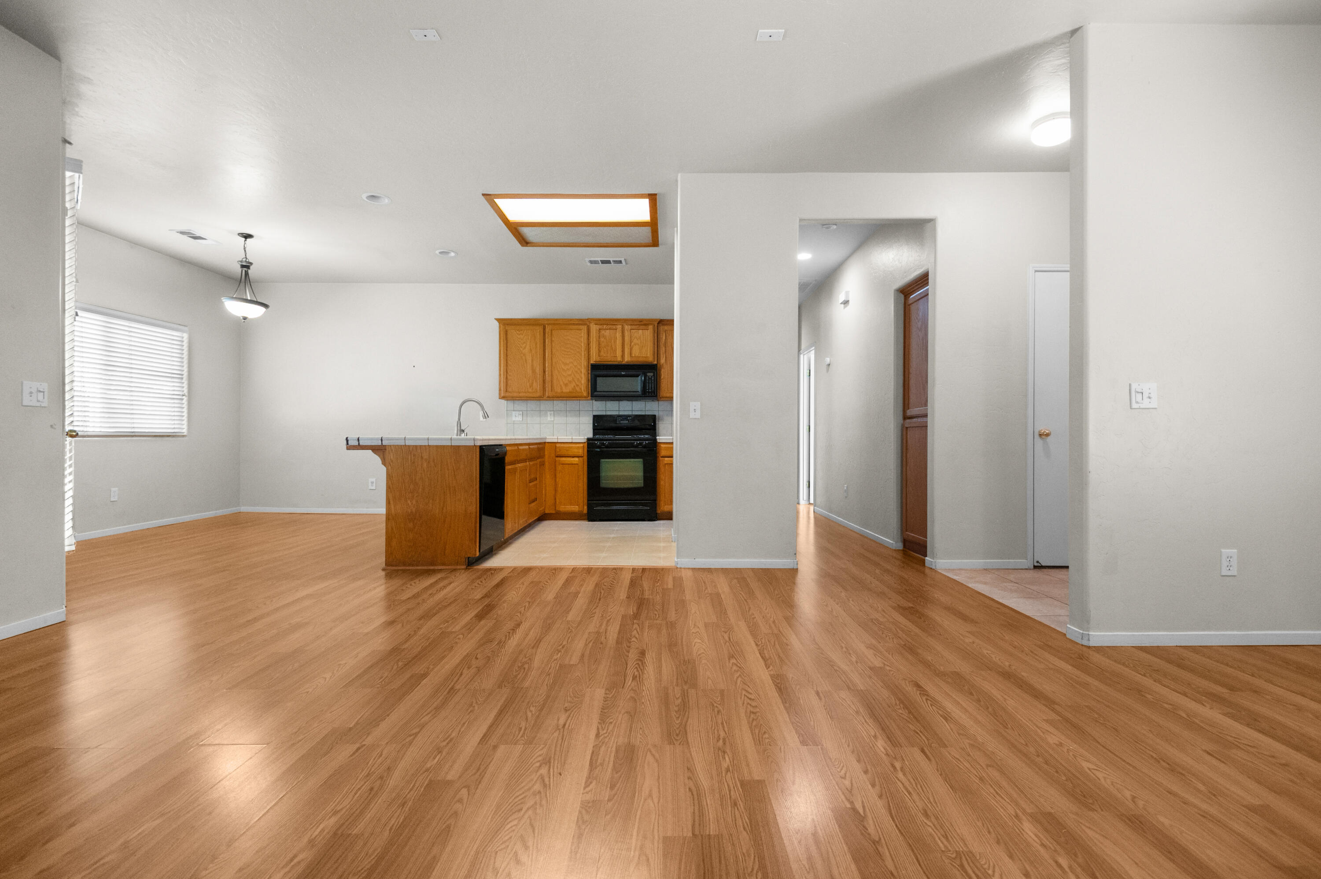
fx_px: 587
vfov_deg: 73.7
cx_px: 660
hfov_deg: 96.8
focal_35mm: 16
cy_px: 440
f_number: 4
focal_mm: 16
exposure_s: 1/125
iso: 2800
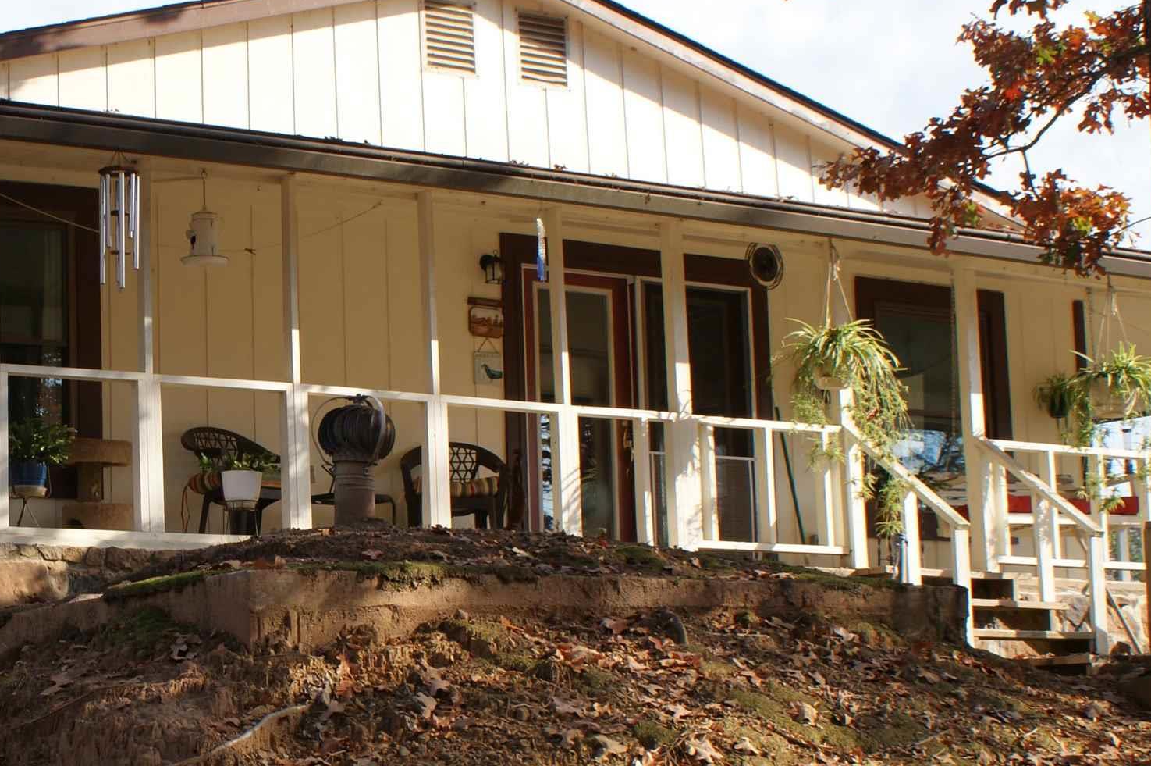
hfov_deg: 26.3
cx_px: 162
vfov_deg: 18.1
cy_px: 528
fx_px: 2396
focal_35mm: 75
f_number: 8
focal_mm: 24
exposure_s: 1/80
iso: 100
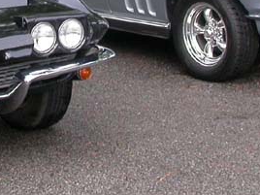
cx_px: 10
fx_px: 1089
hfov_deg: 13.5
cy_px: -45
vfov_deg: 10.1
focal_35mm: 145
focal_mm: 7.85
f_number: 4.2
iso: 100
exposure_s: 1/137
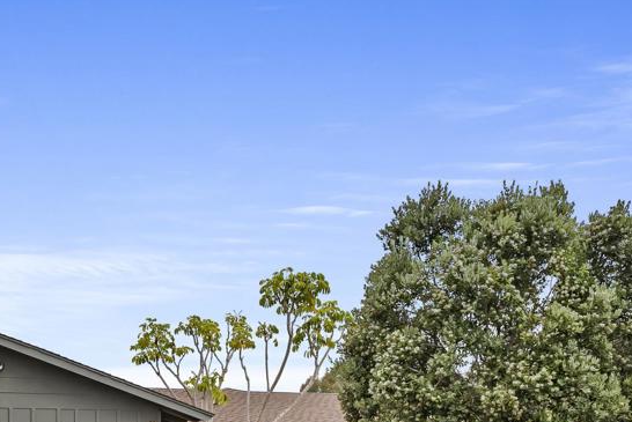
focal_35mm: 45
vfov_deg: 29.1
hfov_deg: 42.5
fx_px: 791
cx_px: 176
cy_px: 354
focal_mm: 24
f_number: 8
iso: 500
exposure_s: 1/1250
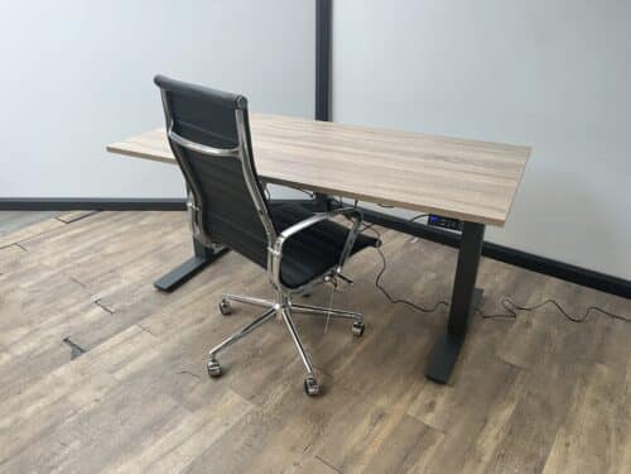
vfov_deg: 53.1
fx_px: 474
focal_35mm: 26
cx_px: 316
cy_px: 237
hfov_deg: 67.3
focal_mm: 5.1
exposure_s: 1/60
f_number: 1.6
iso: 160
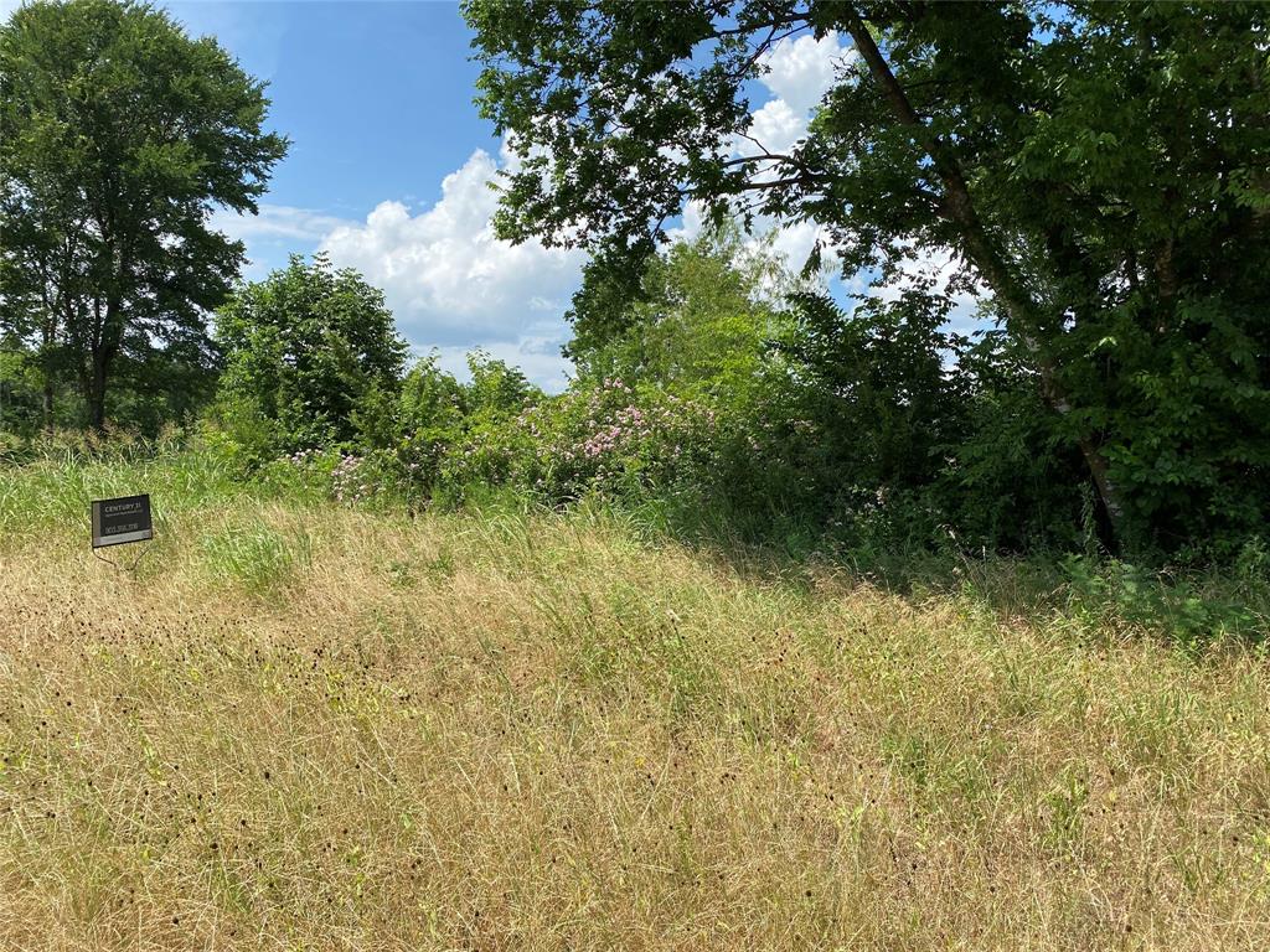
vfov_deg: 53.1
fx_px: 954
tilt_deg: -1.6
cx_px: 635
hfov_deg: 67.3
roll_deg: -0.8
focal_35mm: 26
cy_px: 476
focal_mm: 4.25
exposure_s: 1/2268
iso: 32
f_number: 1.8
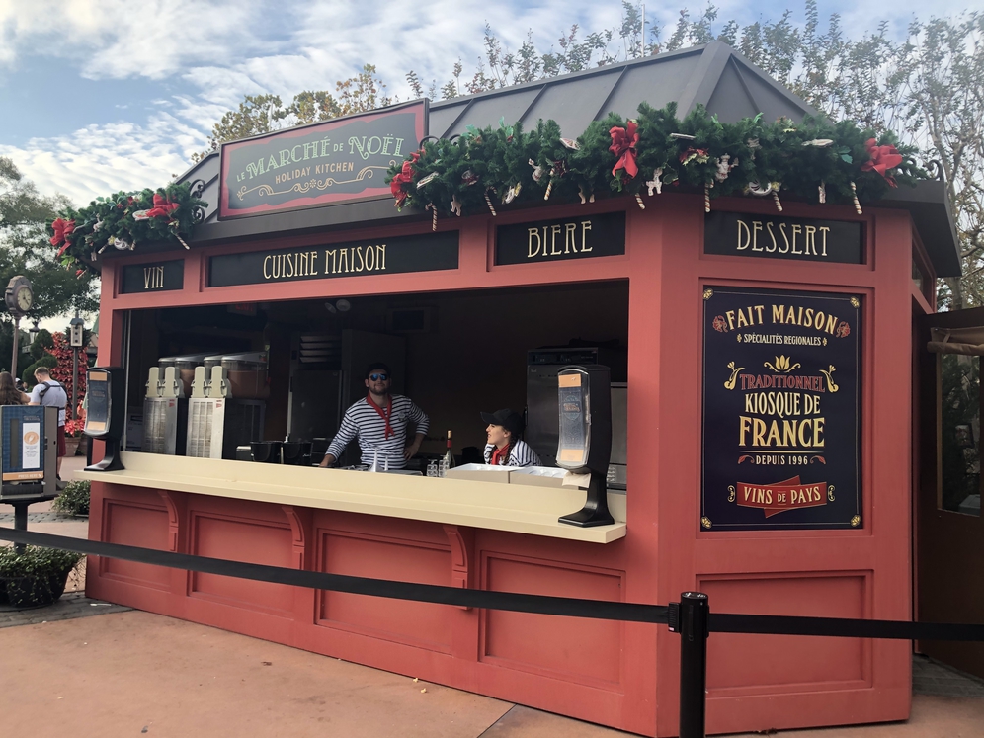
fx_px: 796
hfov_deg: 63.4
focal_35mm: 28
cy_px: 369
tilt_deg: +1.0
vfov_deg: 49.7
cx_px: 492
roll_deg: -1.1
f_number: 1.8
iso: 20
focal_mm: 3.99
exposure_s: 1/437
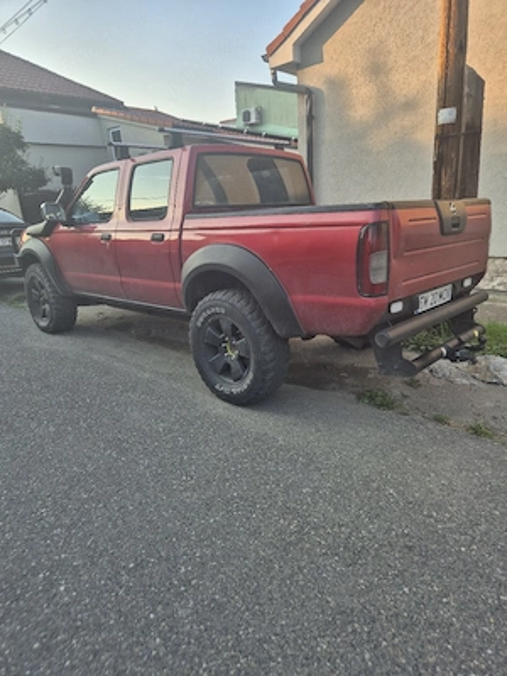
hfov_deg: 58.9
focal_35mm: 23
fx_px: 449
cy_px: 338
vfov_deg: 73.9
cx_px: 254
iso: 25
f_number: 1.8
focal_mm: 5.4
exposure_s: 1/400
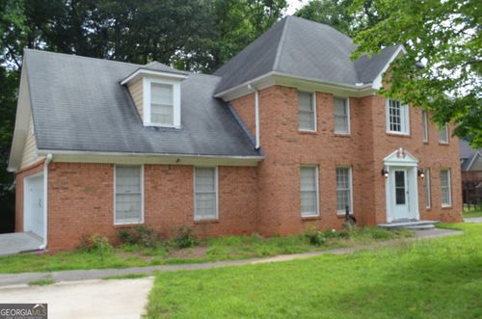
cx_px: 241
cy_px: 160
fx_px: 401
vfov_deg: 43.4
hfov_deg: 62.0
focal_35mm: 30
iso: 200
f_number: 8
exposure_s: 1/250
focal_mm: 20
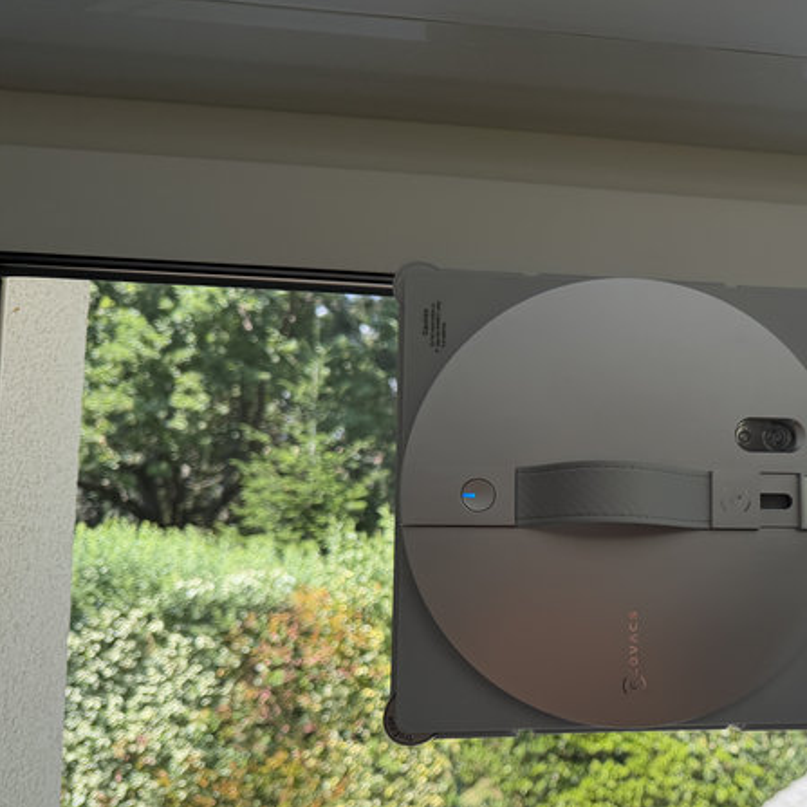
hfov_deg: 41.2
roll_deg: +0.2
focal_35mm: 38
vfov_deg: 43.4
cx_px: 691
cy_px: 524
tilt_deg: +5.0
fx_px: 1002
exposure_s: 1/898
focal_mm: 6.76
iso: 100
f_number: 1.78
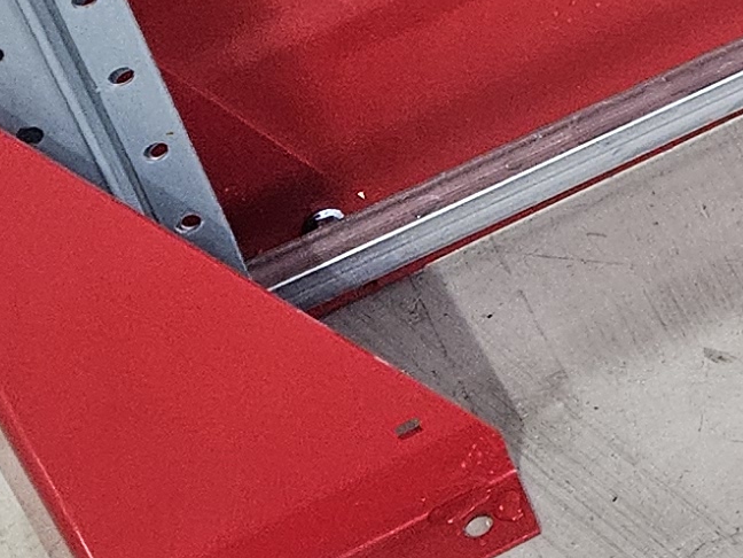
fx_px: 3048
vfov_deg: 9.7
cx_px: 1614
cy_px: -549
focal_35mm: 142
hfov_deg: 12.0
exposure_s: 1/142
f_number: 1.8
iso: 500
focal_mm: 5.4
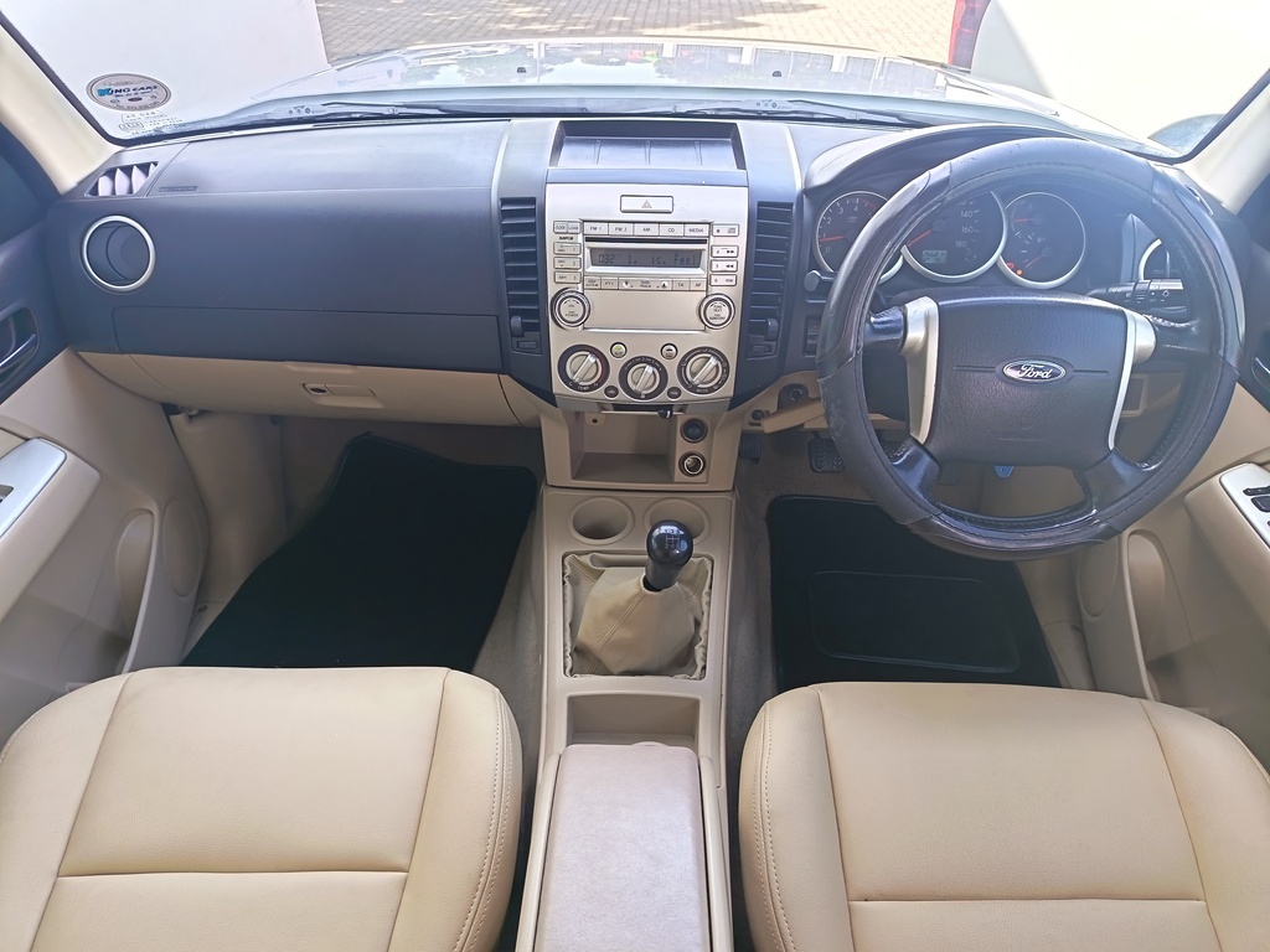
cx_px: 635
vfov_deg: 56.8
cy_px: 476
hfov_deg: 71.6
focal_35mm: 24
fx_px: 881
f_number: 1.75
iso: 445
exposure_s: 1/100
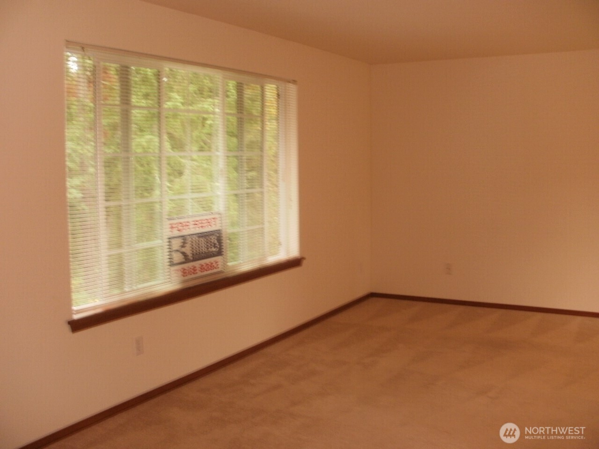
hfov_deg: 51.4
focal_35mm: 36
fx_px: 623
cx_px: 300
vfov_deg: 39.7
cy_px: 224
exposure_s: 1/30
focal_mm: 6.3
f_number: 3.5
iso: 125
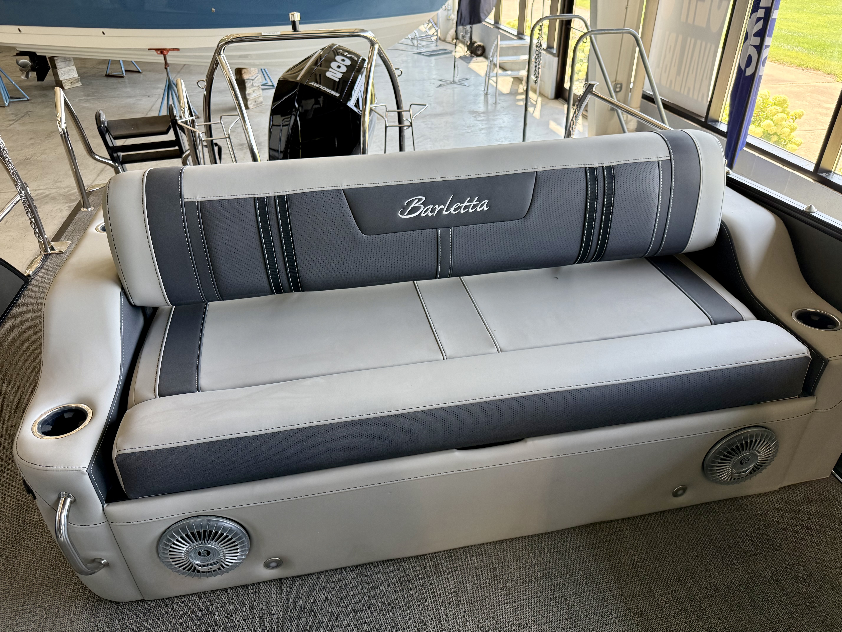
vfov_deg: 56.8
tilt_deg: -31.1
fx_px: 584
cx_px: 421
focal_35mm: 24
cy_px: 316
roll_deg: +0.5
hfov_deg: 71.6
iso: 160
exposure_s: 1/184
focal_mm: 6.76
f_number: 1.78
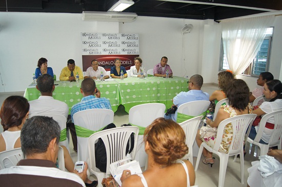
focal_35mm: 27
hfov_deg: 67.5
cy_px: 94
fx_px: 211
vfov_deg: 47.8
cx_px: 141
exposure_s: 1/40
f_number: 4
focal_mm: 18
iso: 400
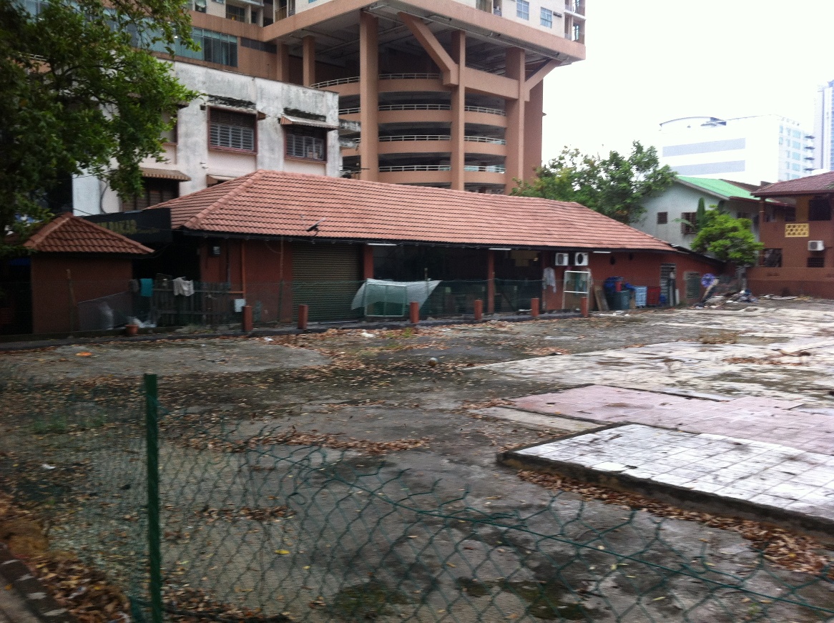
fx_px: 842
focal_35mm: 35
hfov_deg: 52.7
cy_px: 312
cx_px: 417
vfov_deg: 40.6
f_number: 2.8
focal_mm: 3.85
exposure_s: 1/60
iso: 100
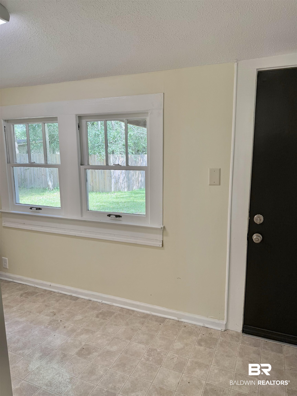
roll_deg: +0.1
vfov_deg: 71.6
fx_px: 275
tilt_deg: -10.8
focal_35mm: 24
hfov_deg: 56.8
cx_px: 148
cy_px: 198
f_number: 1.78
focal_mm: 6.76
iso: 100
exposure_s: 1/185
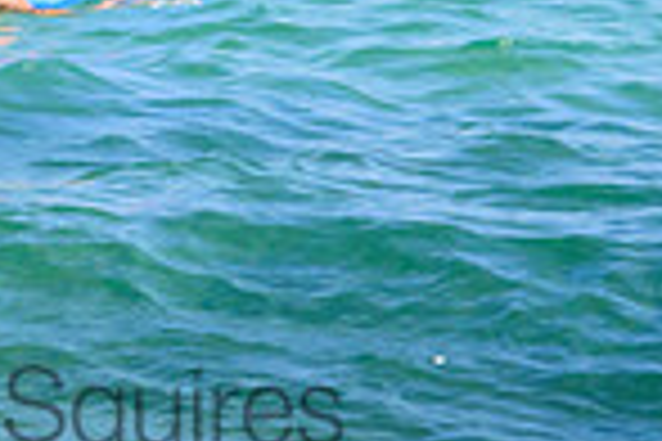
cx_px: -5
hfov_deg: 1.3
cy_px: -340
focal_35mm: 1578
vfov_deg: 0.9
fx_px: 29015
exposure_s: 1/2000
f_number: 11
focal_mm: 400
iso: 1600
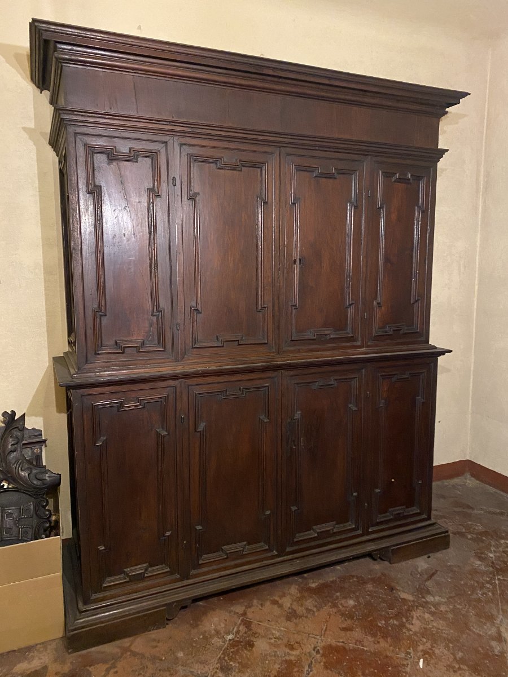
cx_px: 254
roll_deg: +0.4
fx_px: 509
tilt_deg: -7.9
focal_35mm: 26
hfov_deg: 53.1
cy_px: 338
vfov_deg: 67.3
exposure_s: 1/25
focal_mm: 4.25
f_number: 1.8
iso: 800
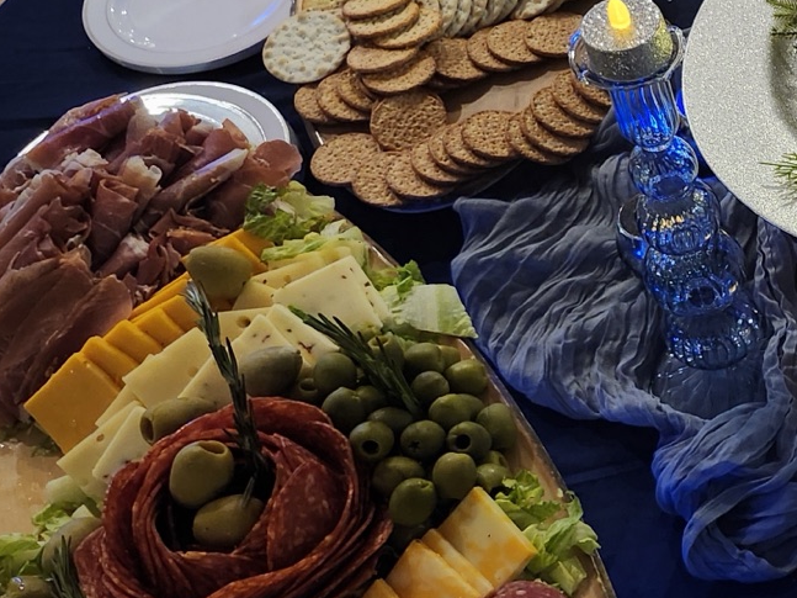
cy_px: 275
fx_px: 1473
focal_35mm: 64
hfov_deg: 25.2
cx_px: 1098
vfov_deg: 22.9
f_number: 1.8
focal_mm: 5.54
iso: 640
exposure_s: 1/30
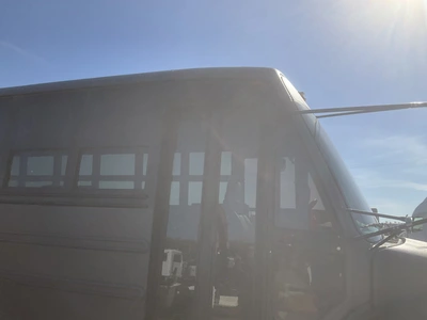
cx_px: 214
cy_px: 160
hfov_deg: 61.7
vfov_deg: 48.2
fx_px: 358
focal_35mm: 29
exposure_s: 1/2801
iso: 25
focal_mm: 3
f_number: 1.8
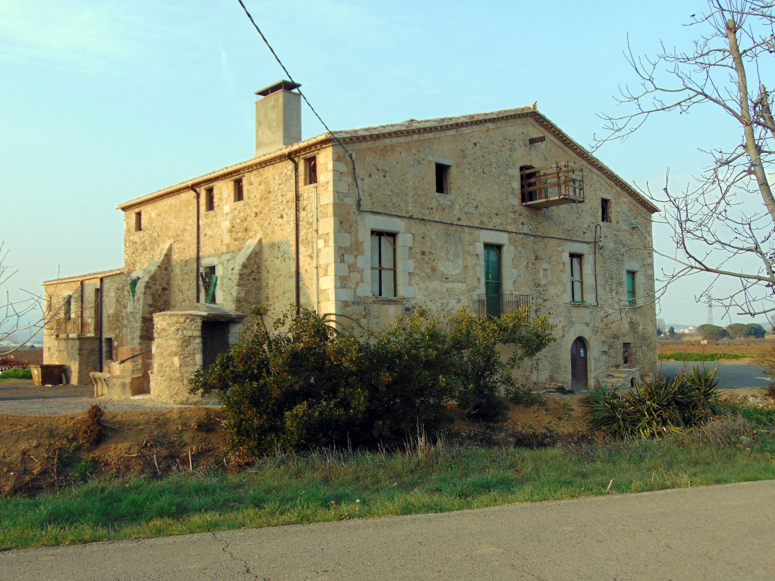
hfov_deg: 55.4
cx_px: 388
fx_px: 739
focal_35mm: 33
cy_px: 290
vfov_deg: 42.9
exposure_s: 1/400
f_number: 3.2
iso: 80
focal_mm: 5.8
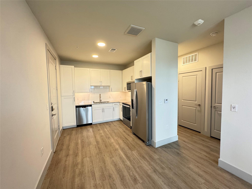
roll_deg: +0.7
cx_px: 126
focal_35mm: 14
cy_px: 94
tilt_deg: -3.6
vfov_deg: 85.7
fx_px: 102
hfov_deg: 102.1
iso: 250
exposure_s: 1/60
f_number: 2.2
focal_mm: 2.22
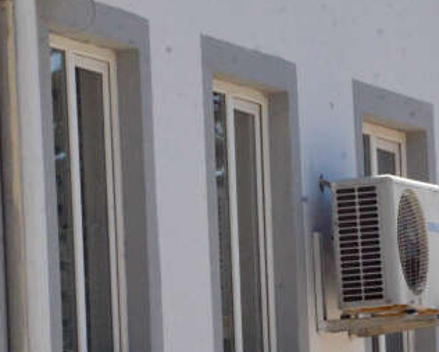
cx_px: 263
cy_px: 231
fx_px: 5732
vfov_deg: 3.5
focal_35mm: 441
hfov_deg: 4.4
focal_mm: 116
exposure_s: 1/1600
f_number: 20
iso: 5000
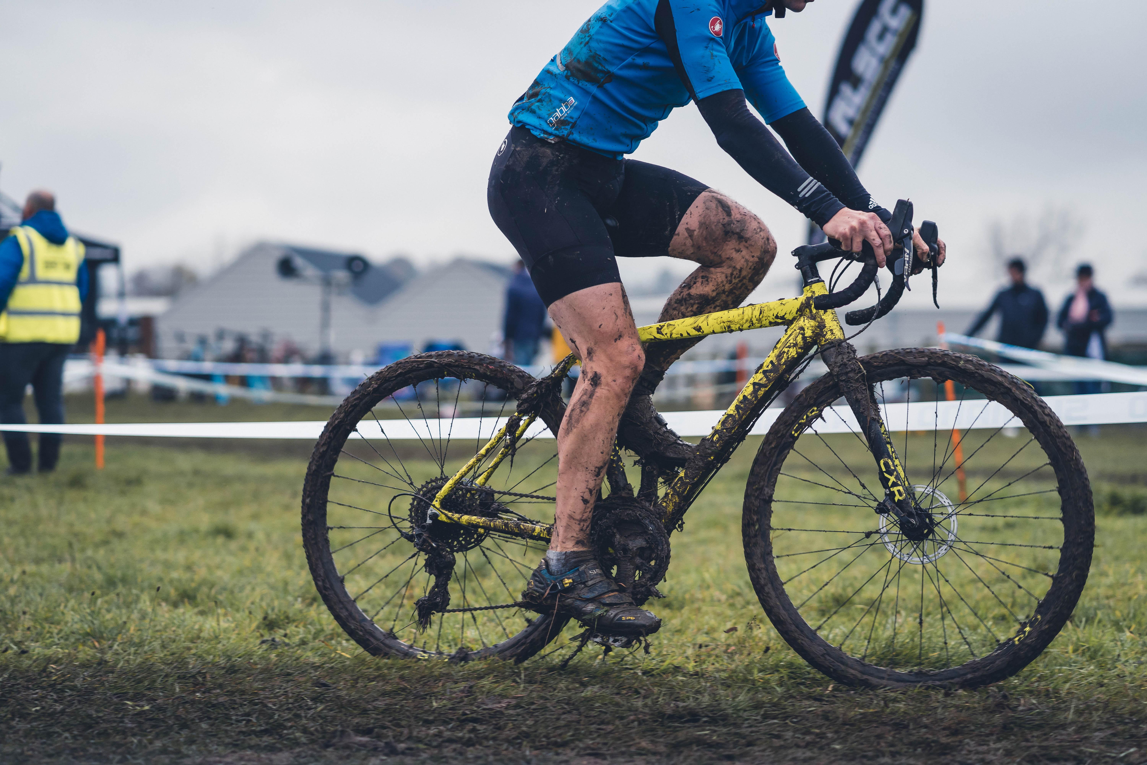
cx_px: 574
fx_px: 2708
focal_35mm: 85
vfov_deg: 16.1
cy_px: 382
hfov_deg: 23.9
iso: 800
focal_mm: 85
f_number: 2.5
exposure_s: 1/640
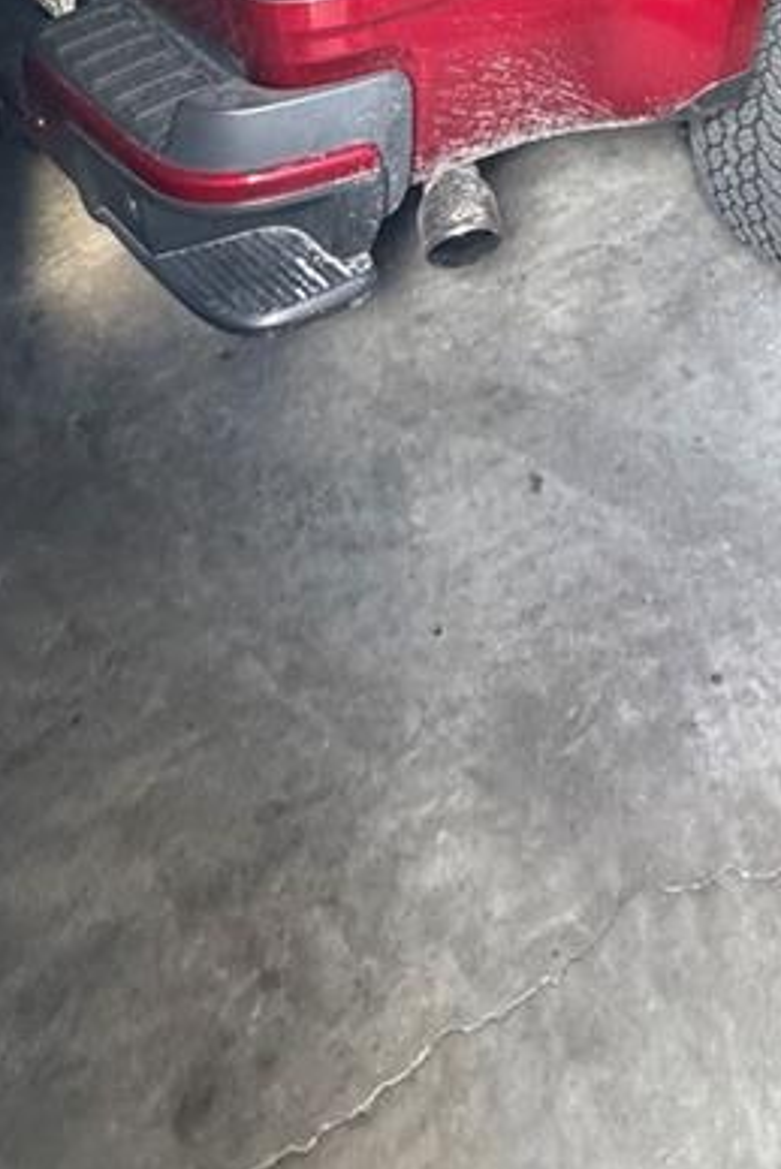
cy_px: -482
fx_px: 1463
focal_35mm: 45
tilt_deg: -10.7
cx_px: 745
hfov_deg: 28.4
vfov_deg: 30.2
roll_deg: +1.5
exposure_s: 1/60
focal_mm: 2.22
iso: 400
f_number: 2.2
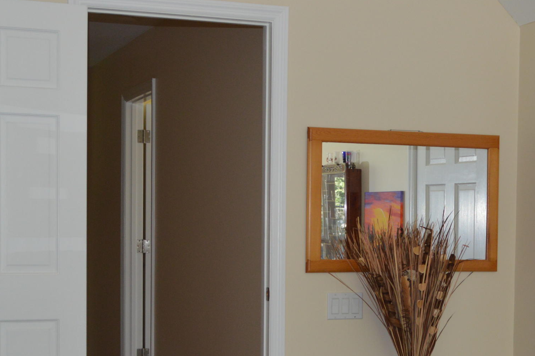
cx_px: 368
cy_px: 286
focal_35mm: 78
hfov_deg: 25.8
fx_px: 1158
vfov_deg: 17.3
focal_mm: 26
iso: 560
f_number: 4.2
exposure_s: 1/60
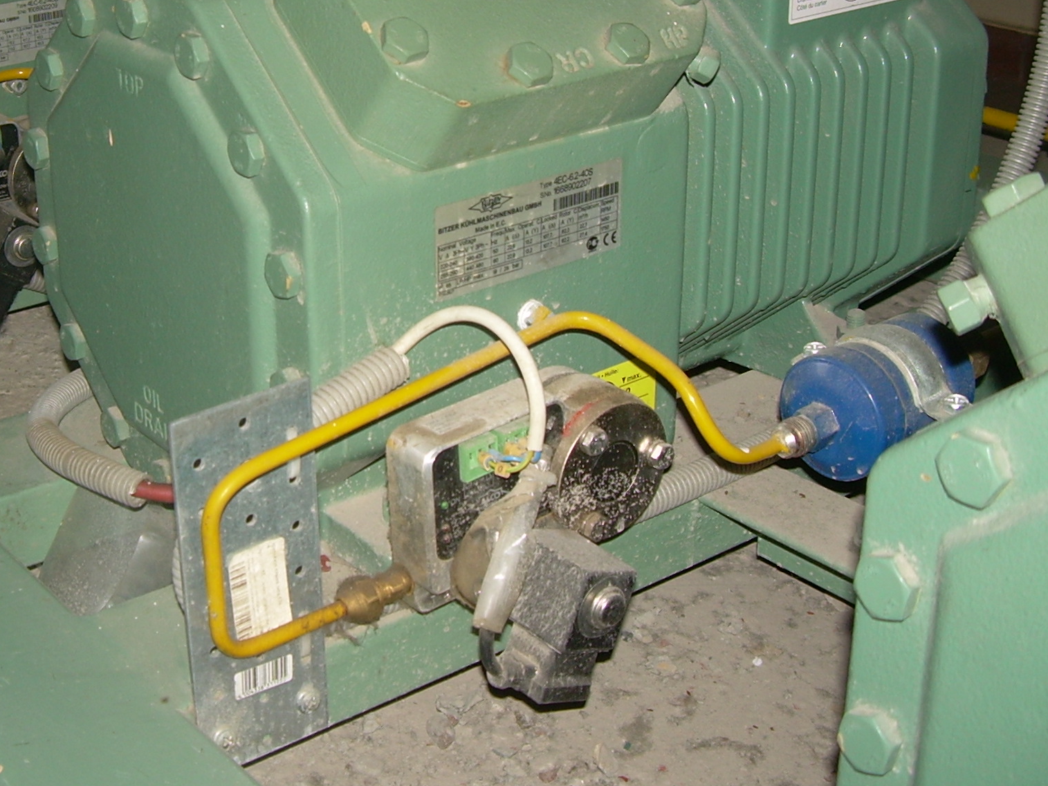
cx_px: 293
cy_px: 218
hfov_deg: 33.3
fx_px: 1726
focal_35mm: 57
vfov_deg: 25.4
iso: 50
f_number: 2.8
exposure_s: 1/60
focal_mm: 6.3
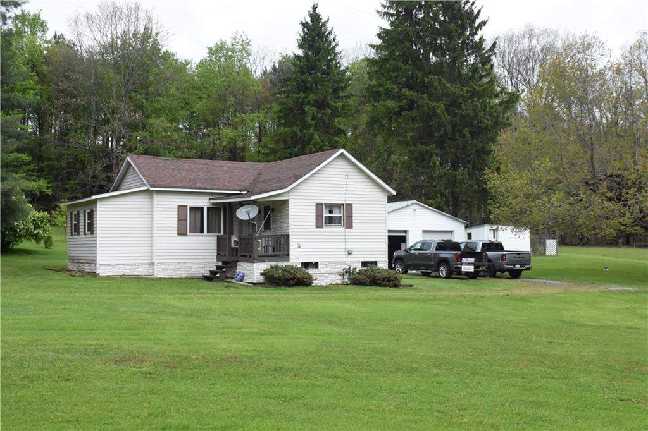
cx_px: 324
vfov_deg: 28.1
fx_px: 864
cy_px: 216
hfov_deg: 41.1
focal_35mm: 48
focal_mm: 32
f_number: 11
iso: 1600
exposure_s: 1/1000
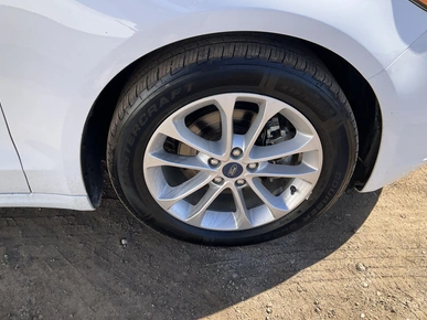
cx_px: 210
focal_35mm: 30
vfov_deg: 46.8
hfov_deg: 60.0
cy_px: 160
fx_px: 370
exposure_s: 1/586
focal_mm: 3
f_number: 1.8
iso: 25
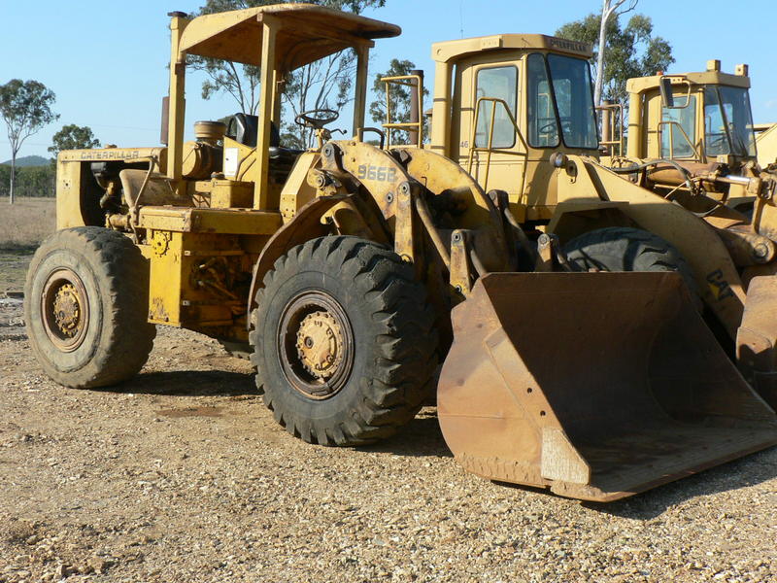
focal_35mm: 46
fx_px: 1033
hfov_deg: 41.2
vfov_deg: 31.5
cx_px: 388
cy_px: 292
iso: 80
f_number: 4
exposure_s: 1/400
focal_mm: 7.7
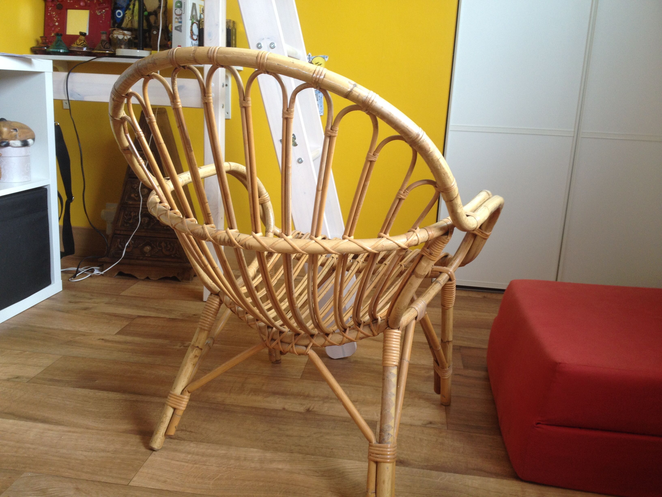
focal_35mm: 35
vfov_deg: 40.7
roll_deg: -2.7
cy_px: 248
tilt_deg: -19.2
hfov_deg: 52.6
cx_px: 331
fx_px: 669
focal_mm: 4.28
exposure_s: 1/40
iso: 64
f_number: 2.4
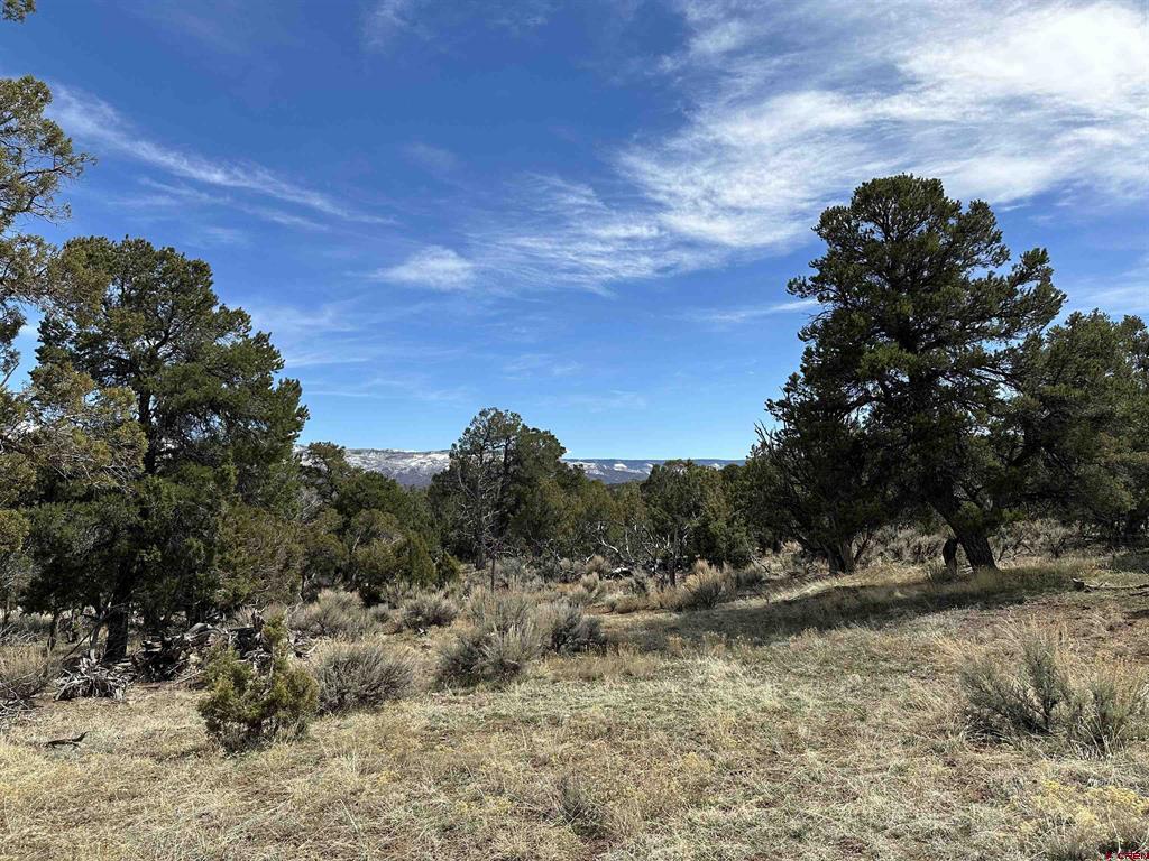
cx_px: 574
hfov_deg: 71.6
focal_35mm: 24
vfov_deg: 56.8
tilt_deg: +4.5
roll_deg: +0.8
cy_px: 430
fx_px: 797
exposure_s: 1/5263
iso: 80
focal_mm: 6.86
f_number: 1.78
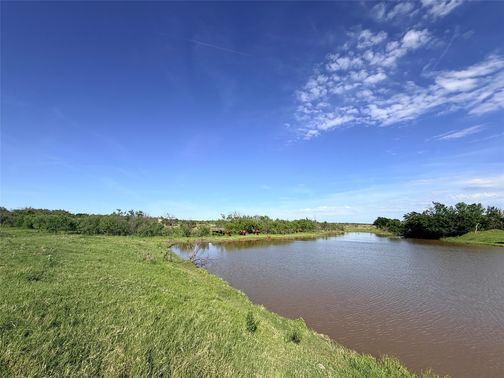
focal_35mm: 14
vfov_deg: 85.7
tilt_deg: +9.9
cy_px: 189
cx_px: 252
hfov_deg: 102.1
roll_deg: -1.6
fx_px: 204
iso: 50
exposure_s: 1/3125
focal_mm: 2.22
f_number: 2.2
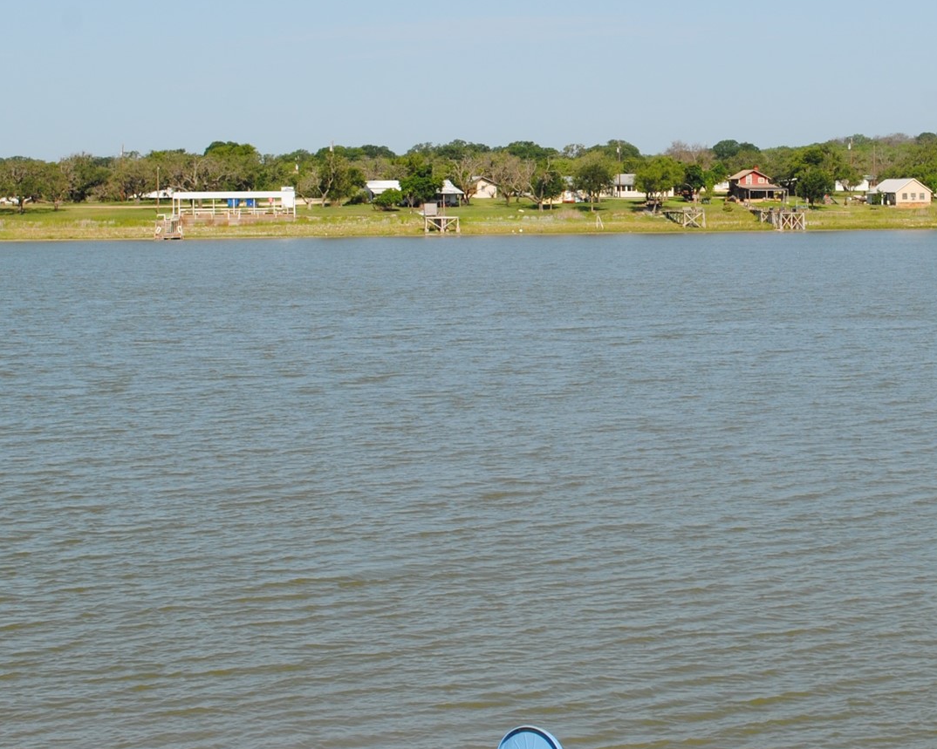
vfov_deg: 16.7
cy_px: 124
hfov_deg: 20.9
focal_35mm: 91
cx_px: 693
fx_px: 2523
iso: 100
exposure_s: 1/320
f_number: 9
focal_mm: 32
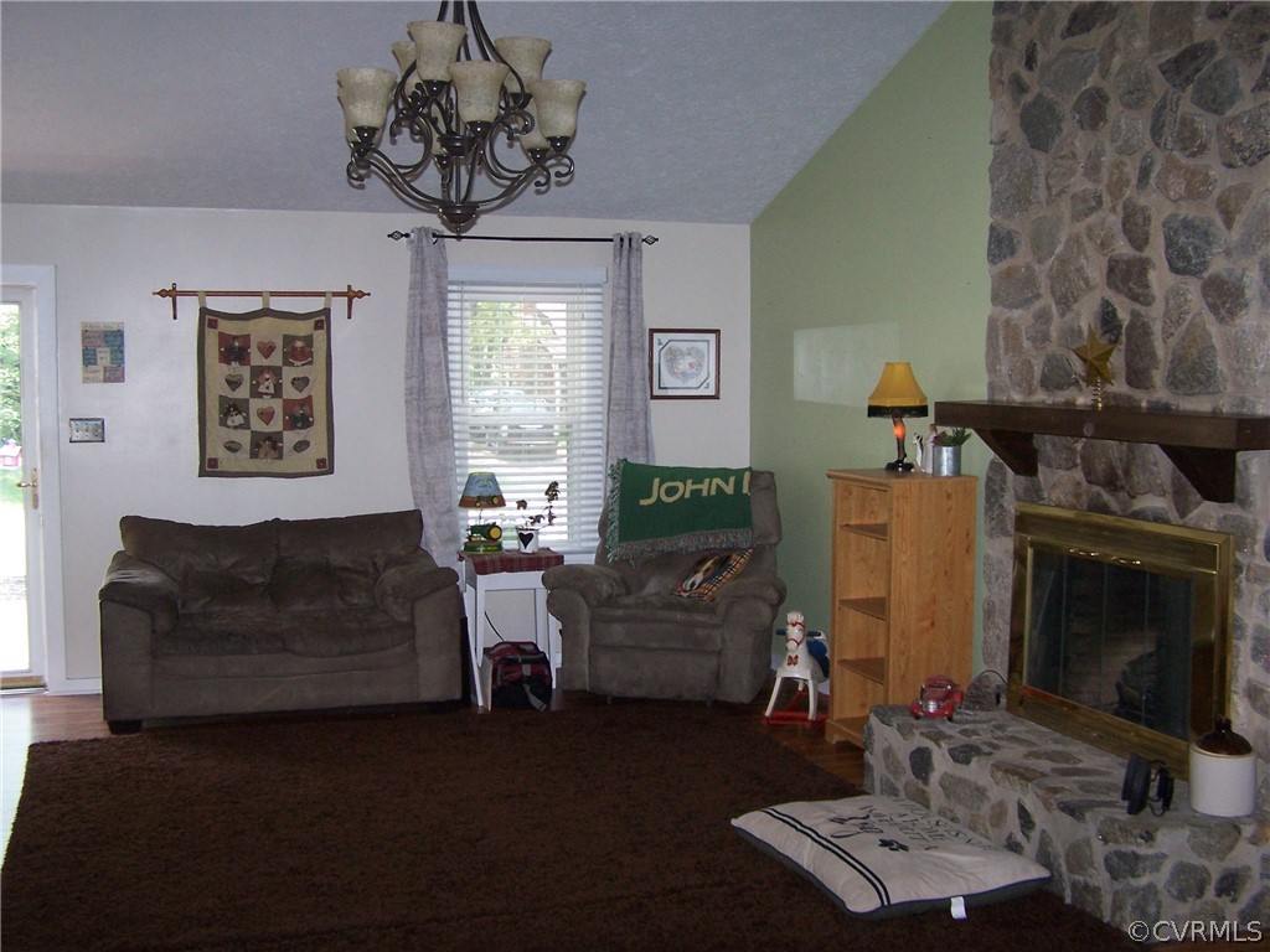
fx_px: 1394
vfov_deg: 37.7
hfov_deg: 49.0
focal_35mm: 38
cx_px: 635
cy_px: 476
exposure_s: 1/60
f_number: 2.8
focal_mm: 6.3
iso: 140
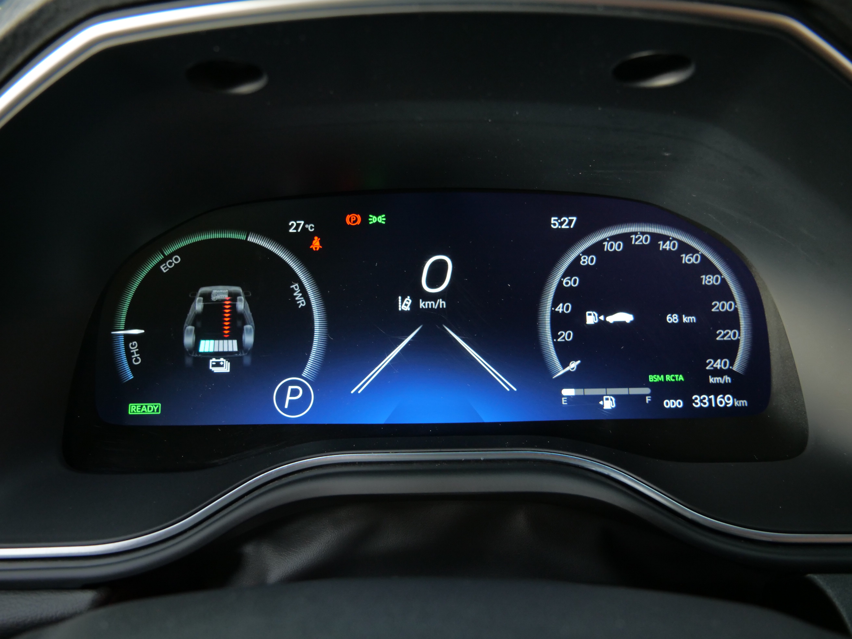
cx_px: 426
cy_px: 320
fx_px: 689
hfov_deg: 63.4
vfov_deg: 49.7
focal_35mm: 28
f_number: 3.6
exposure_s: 1/6
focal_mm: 14
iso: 800
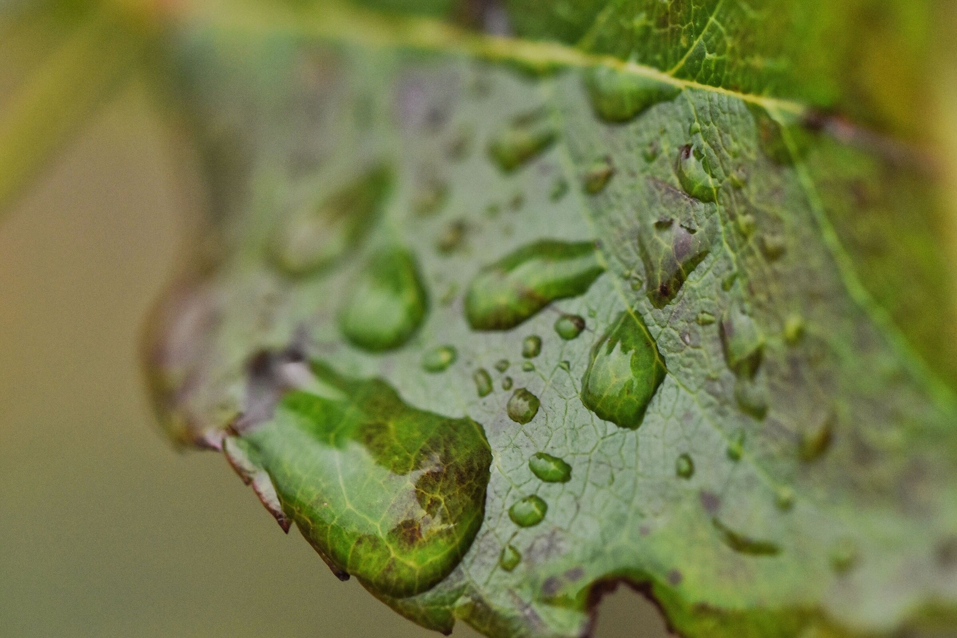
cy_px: 319
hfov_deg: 15.2
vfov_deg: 10.2
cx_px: 478
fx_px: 3588
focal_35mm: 135
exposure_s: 1/250
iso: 800
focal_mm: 90
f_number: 4.8
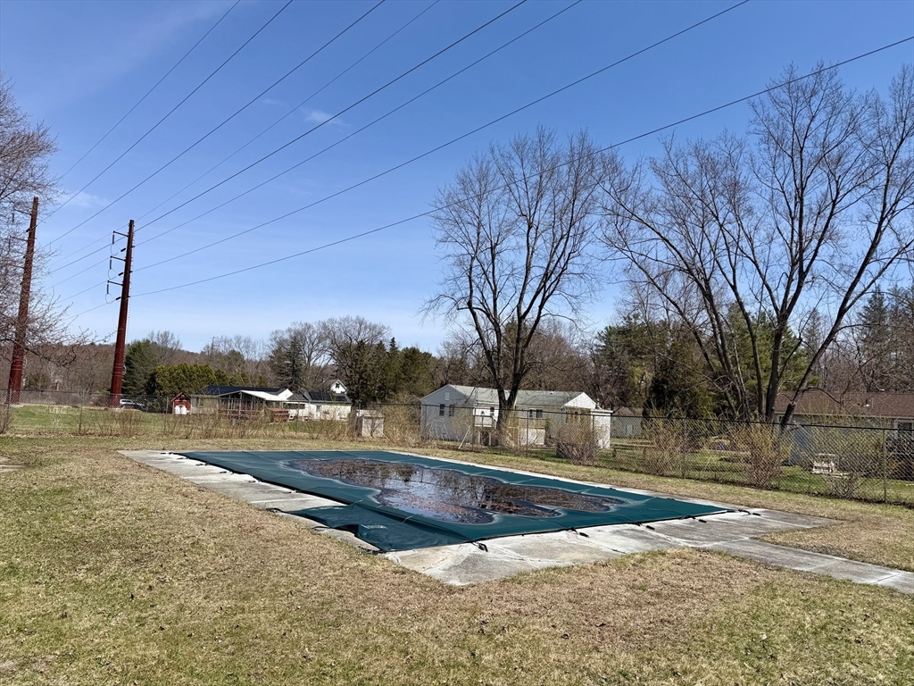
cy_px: 343
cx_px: 457
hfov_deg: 71.6
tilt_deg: +5.5
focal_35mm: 24
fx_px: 634
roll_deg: -2.4
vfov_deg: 56.8
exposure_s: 1/5319
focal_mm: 6.76
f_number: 1.78
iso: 80
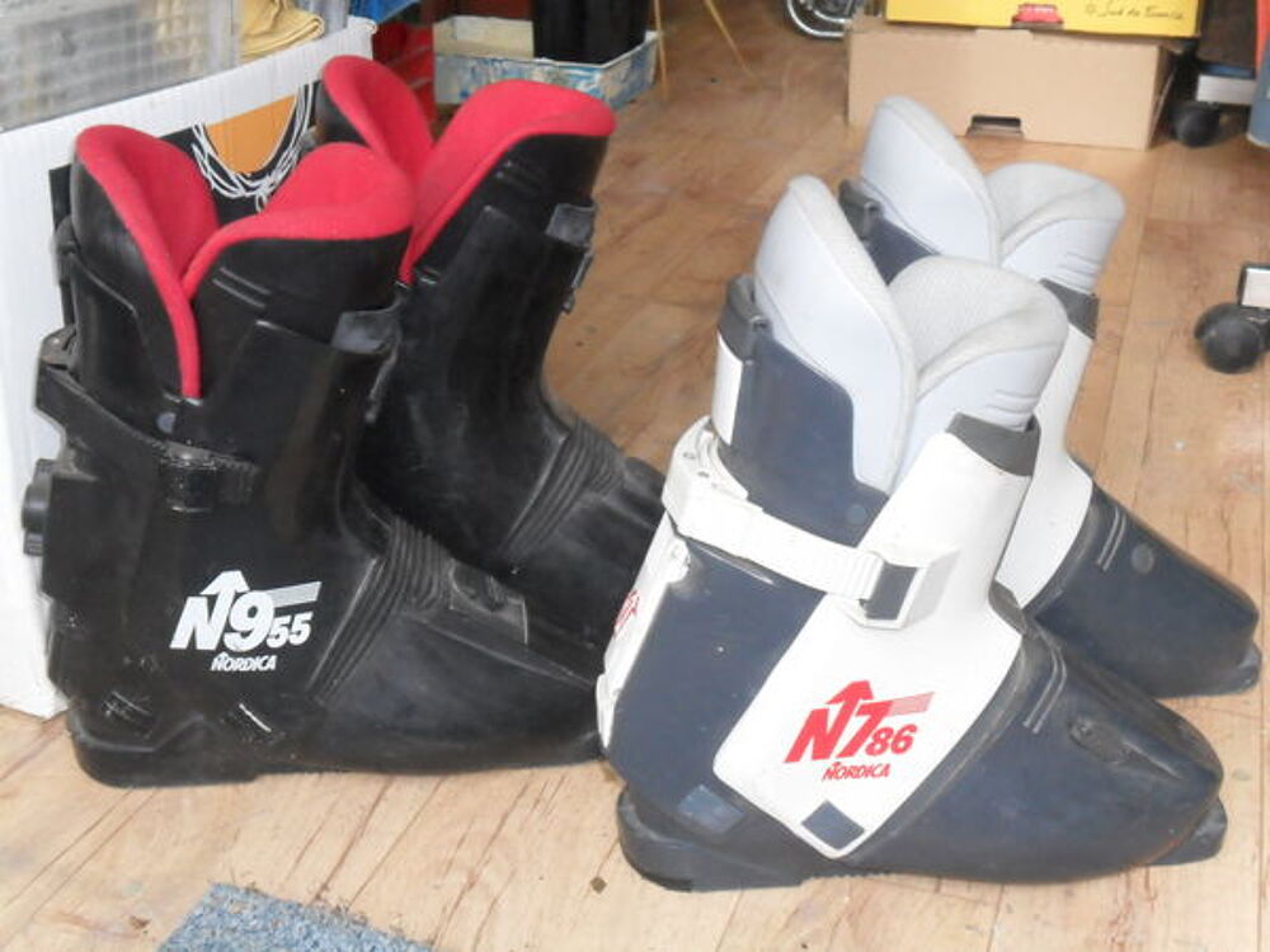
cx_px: 635
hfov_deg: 42.9
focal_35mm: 44
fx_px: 1614
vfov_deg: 32.9
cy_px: 476
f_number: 4.5
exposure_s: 1/45
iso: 320
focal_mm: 7.8
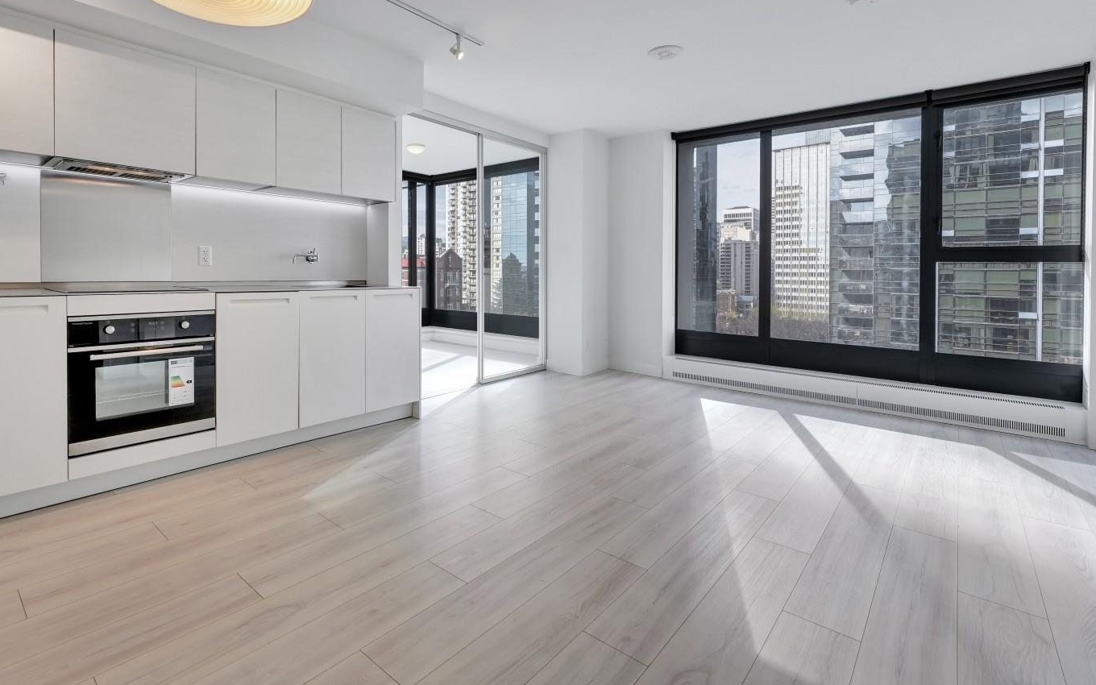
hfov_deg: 93.6
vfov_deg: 67.1
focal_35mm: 17
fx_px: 508
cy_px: 262
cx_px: 463
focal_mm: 14
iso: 400
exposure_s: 1/125
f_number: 9
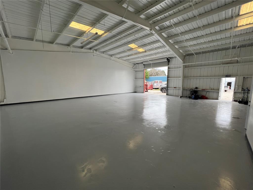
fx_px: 95
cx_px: 126
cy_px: 95
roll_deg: +0.1
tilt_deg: -4.2
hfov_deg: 106.2
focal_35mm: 13
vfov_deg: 89.9
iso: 32
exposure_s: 1/270
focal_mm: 1.57
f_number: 1.8
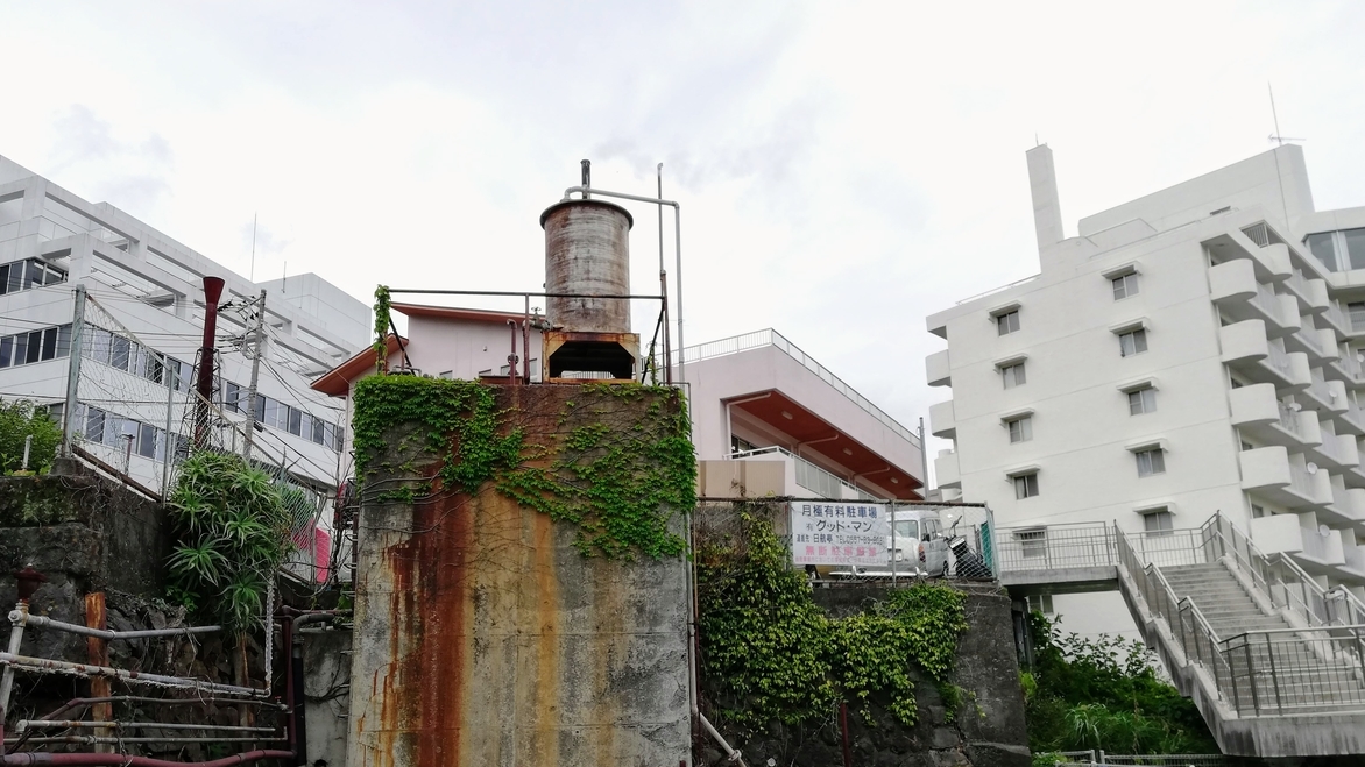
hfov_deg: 66.1
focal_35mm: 29
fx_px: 1050
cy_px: 468
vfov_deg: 40.0
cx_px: 676
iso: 50
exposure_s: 1/256
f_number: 2.2
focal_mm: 3.81
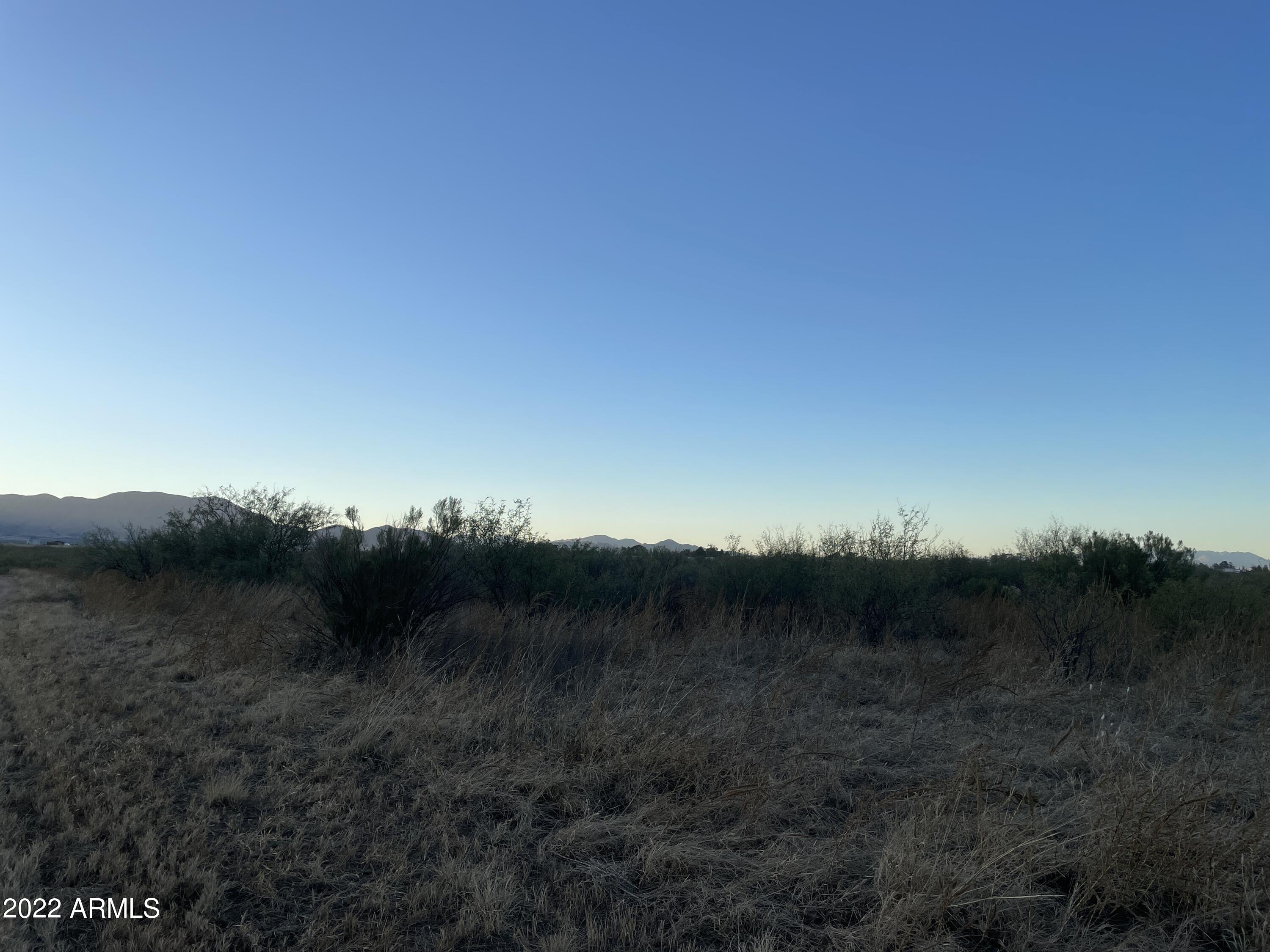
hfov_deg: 67.3
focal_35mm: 26
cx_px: 635
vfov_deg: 53.1
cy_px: 476
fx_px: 954
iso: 32
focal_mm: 4.2
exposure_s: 1/1667
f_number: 1.6
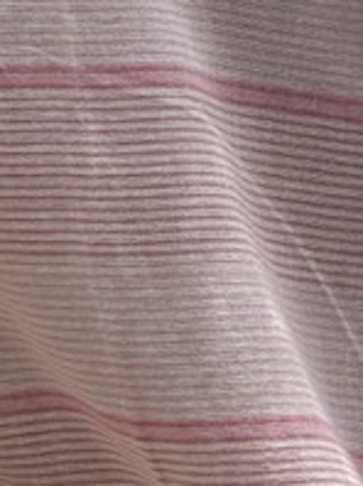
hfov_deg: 2.3
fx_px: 9066
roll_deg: -0.8
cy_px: 368
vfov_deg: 3.1
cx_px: 231
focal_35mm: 647
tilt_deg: -1.8
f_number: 2.8
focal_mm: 16.89
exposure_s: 1/638
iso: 20
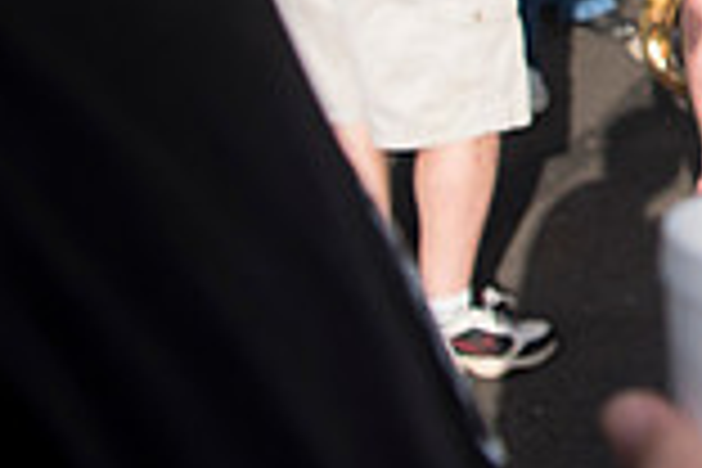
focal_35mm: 89
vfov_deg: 14.2
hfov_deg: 18.0
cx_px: 1282
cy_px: -259
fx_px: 1735
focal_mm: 24
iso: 250
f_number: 2.8
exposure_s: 1/2000
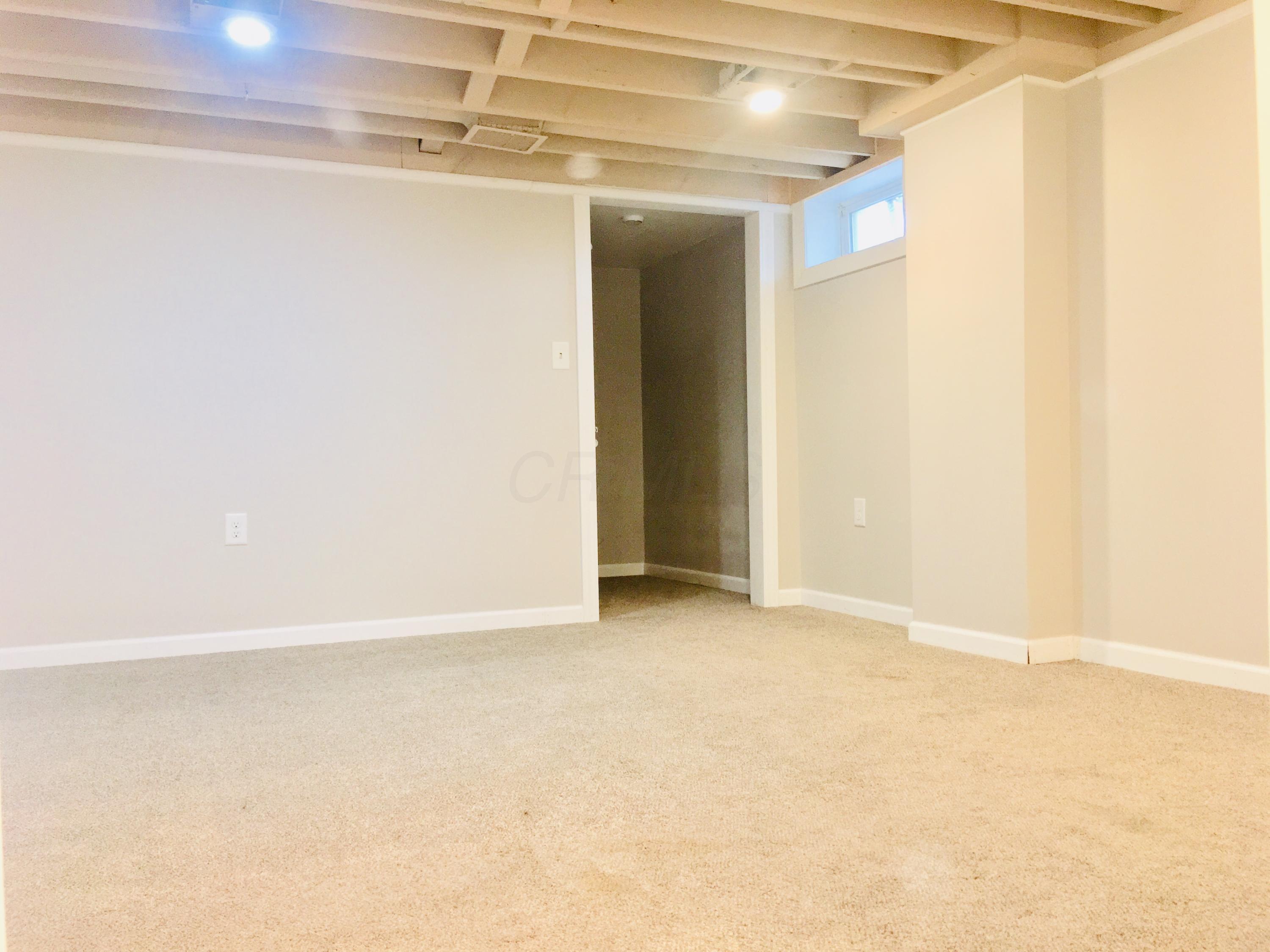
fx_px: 1064
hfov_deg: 61.7
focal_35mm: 29
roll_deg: +2.2
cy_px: 476
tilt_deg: -0.5
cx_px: 635
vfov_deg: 48.2
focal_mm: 4.15
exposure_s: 1/30
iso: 80
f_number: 2.2
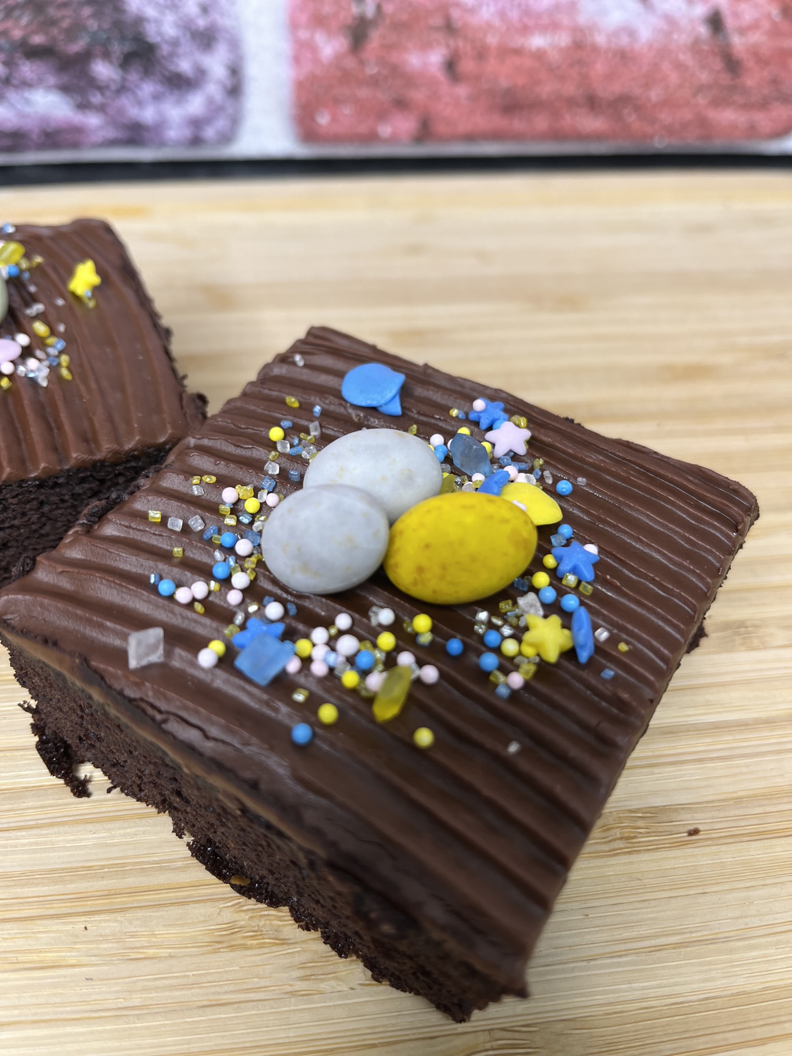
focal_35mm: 26
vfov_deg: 67.3
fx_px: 793
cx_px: 396
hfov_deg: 53.1
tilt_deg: -46.1
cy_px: 528
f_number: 1.6
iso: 64
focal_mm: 5.1
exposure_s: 1/50
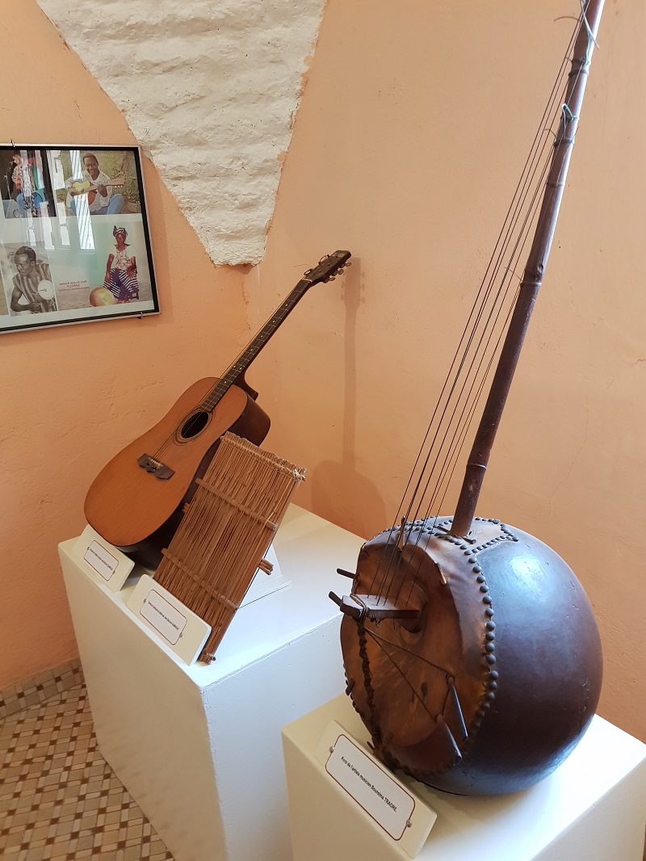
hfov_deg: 53.1
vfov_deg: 67.3
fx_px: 647
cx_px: 323
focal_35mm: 26
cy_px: 430
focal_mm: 4.2
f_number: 1.7
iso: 250
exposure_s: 1/33
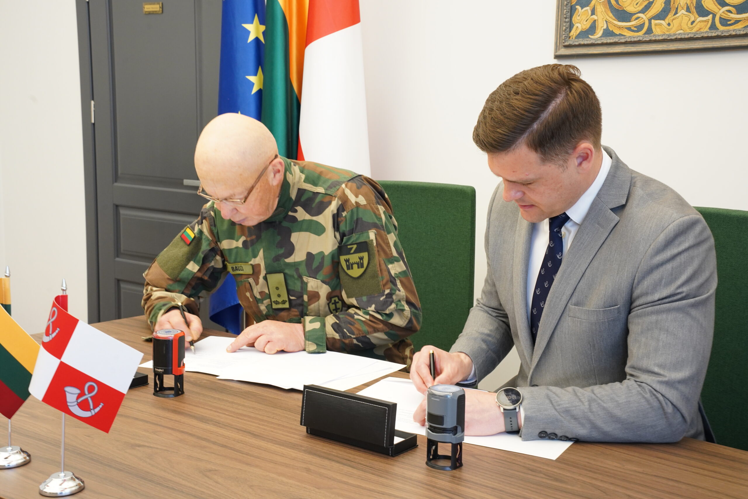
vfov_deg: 28.7
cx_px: 374
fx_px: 977
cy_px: 250
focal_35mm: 47
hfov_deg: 41.9
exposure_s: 1/10
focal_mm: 47
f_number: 11
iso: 2000
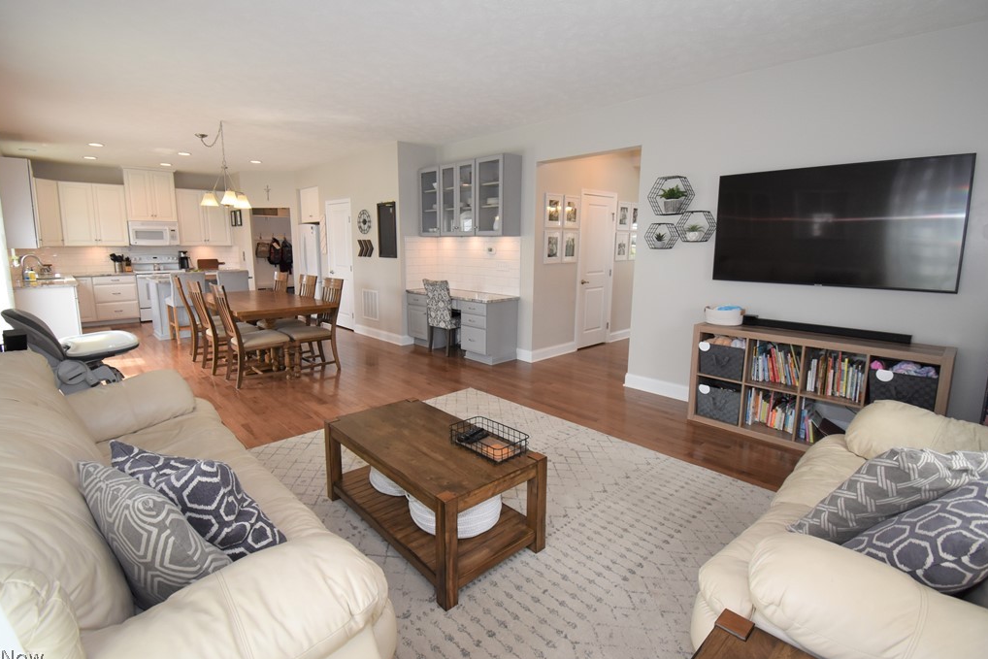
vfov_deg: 73.7
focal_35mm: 16
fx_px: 439
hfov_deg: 96.7
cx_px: 472
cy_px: 320
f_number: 4.5
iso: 800
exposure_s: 1/125
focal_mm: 10
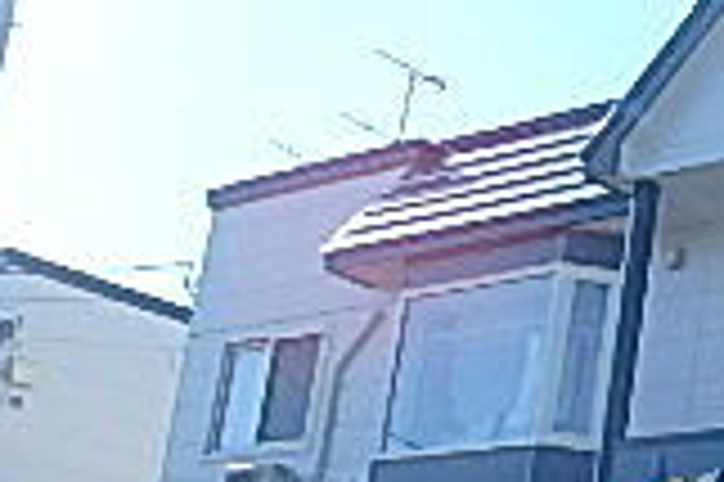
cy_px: 505
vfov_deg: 15.3
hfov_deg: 20.0
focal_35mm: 87
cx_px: 1111
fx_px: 1748
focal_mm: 3.7
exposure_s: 1/800
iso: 125
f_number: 3.5
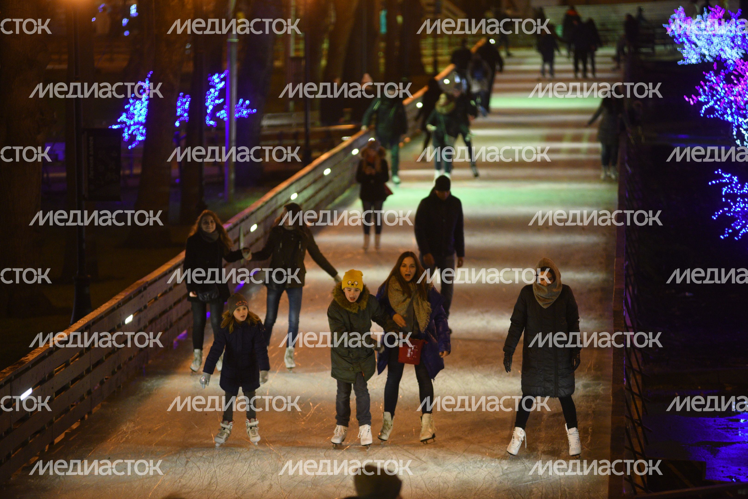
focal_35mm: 170
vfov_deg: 8.1
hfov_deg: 12.1
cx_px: 374
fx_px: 3533
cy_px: 250
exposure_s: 1/100
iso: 2500
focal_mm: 170
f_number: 2.8
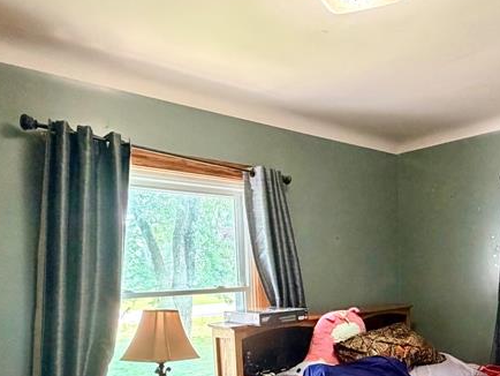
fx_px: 477
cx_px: 358
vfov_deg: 40.5
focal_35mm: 33
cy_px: 319
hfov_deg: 53.5
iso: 500
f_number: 2.2
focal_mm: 2.22
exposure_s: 1/60
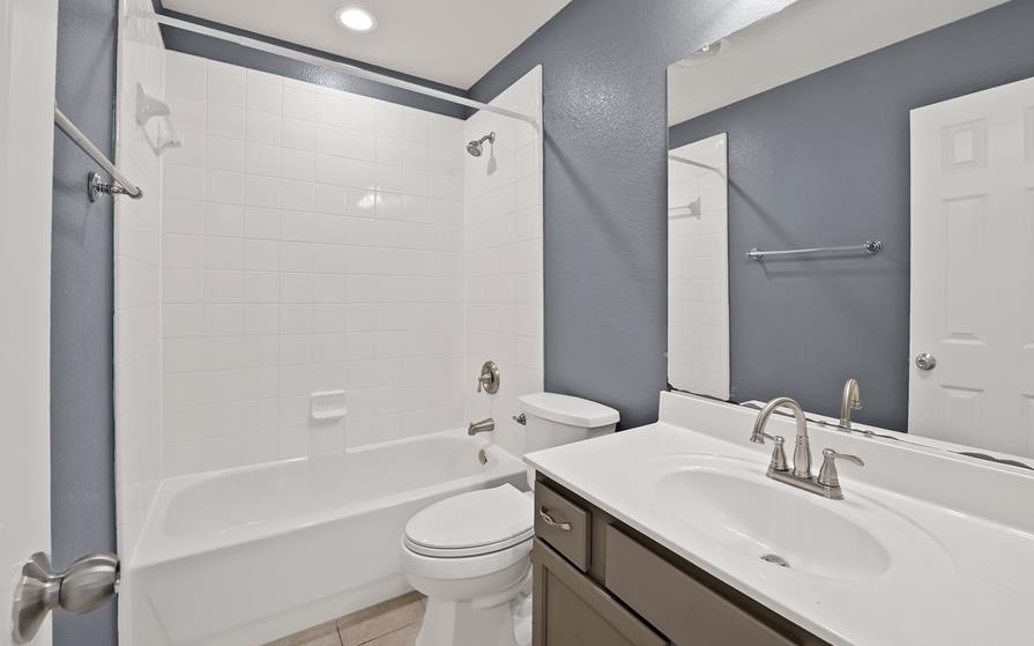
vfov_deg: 78.3
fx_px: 394
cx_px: 508
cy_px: 285
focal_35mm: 14
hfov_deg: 105.3
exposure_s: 1/2
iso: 640
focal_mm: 12
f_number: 9
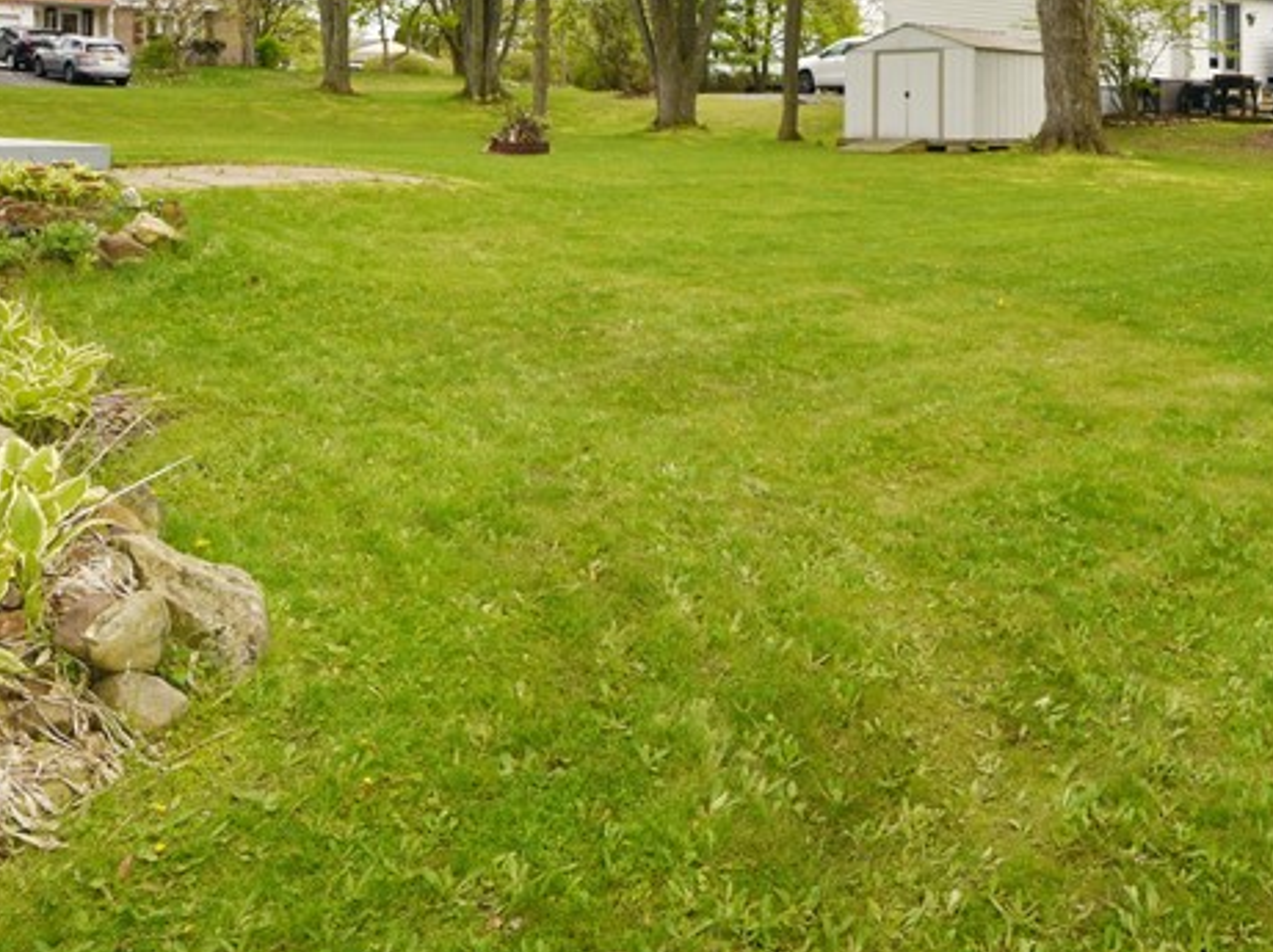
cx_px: 994
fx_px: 1249
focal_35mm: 34
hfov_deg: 51.1
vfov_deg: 39.4
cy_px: 138
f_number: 8
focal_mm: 10
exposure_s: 1/200
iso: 100
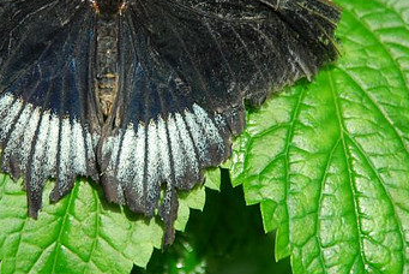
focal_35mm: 345
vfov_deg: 4.0
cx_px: 134
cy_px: 45
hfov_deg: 6.0
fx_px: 3921
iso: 100
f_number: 5.6
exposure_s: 1/40
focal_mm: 135
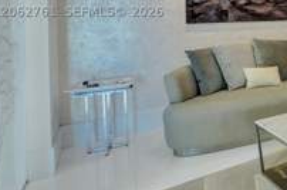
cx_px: 321
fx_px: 302
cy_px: 10
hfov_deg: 40.3
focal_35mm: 38
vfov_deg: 32.7
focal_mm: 16
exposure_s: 1/100
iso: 800
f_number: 4
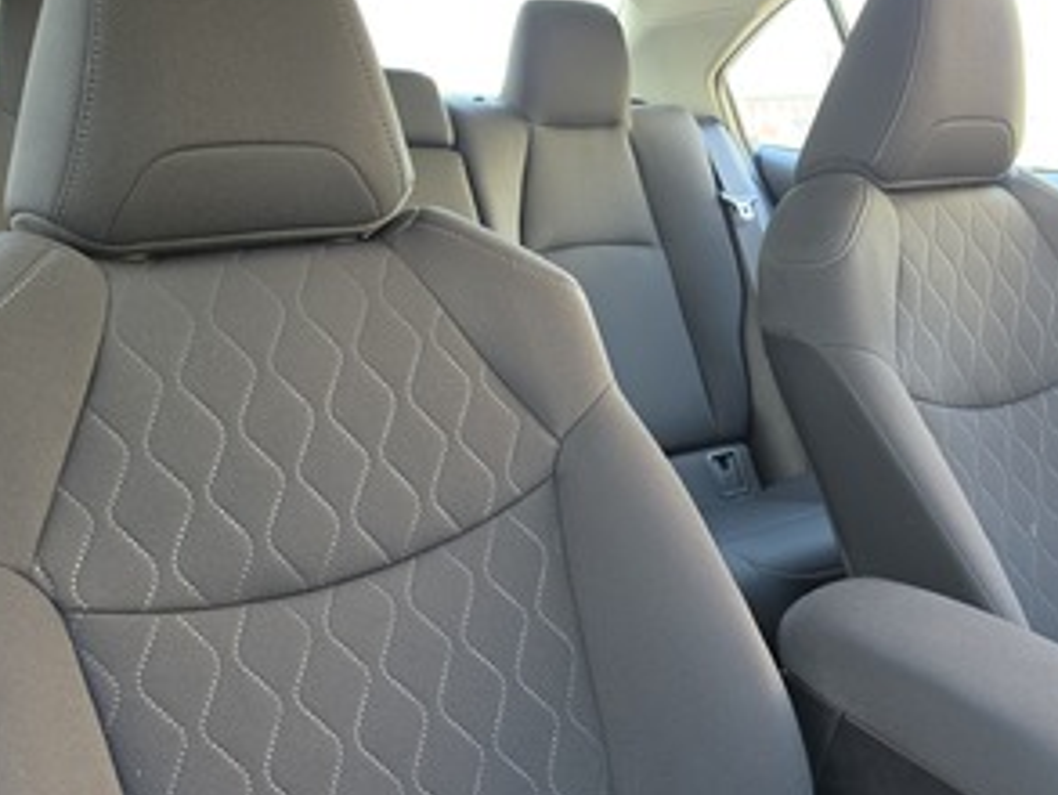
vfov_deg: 43.0
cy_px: 396
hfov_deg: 54.2
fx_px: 1009
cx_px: 708
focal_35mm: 33
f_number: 1.4
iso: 125
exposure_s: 1/180
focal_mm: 6.5
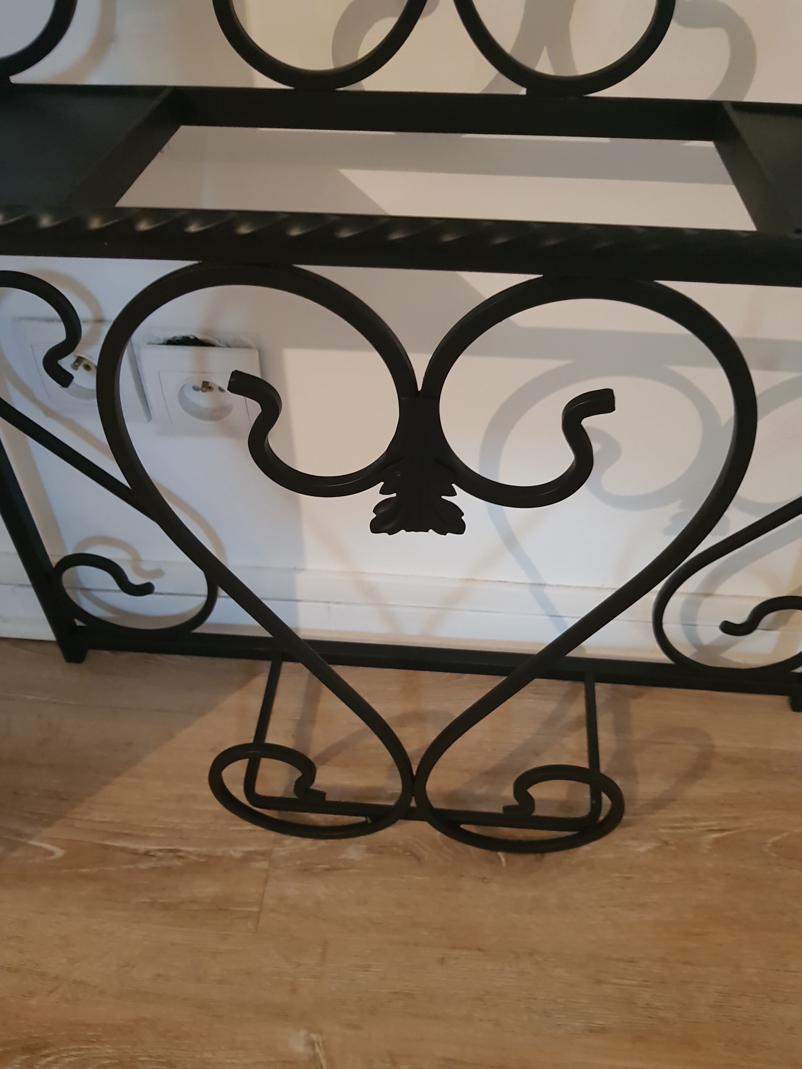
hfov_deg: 53.1
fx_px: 803
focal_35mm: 26
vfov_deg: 67.3
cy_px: 534
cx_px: 401
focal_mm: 4.2
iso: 250
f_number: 1.7
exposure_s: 1/10
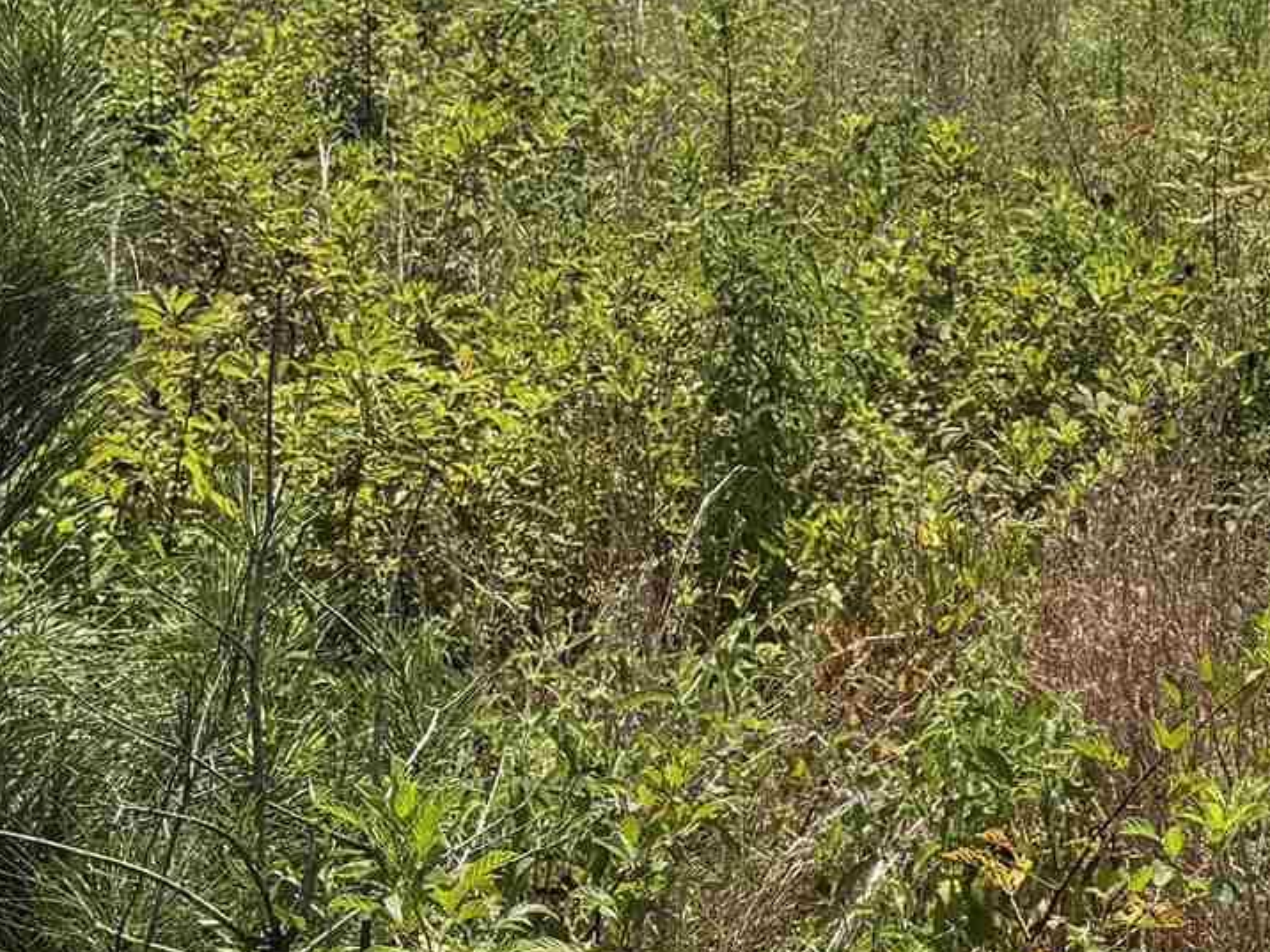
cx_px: 1439
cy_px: 209
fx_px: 3779
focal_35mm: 103
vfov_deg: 14.3
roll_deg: -2.4
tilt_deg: -10.3
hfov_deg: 18.3
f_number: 1.78
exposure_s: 1/5714
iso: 80
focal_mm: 6.76
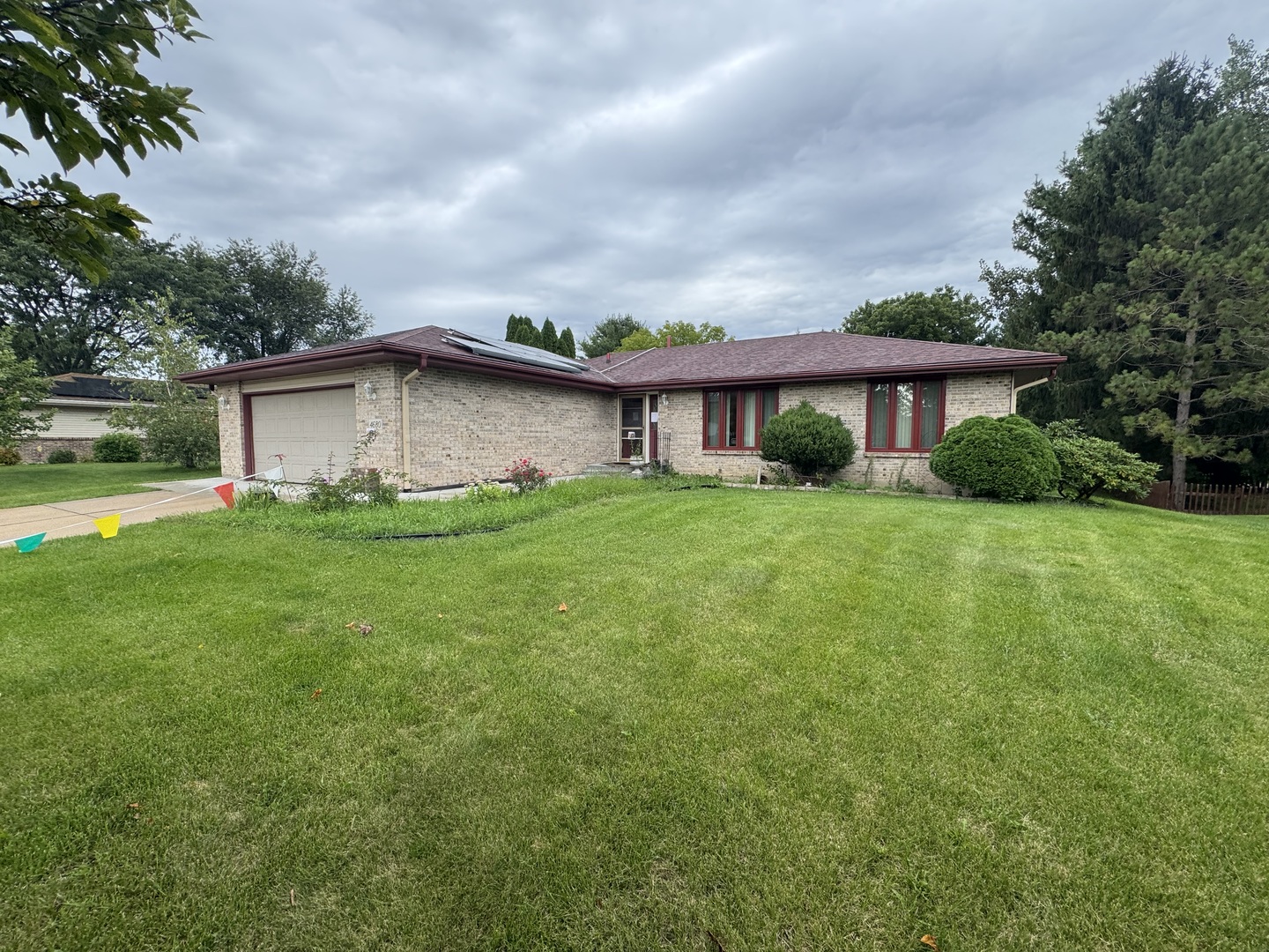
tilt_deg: -3.5
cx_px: 634
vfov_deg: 85.7
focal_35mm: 14
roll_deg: -1.5
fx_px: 513
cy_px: 476
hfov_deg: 102.1
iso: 40
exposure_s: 1/160
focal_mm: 2.22
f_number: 2.2
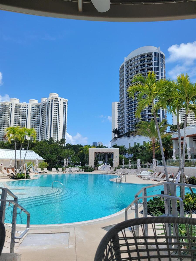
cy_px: 130
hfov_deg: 53.1
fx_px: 196
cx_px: 98
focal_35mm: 26
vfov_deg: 67.3
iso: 40
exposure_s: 1/2524
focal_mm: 5.4
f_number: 1.8
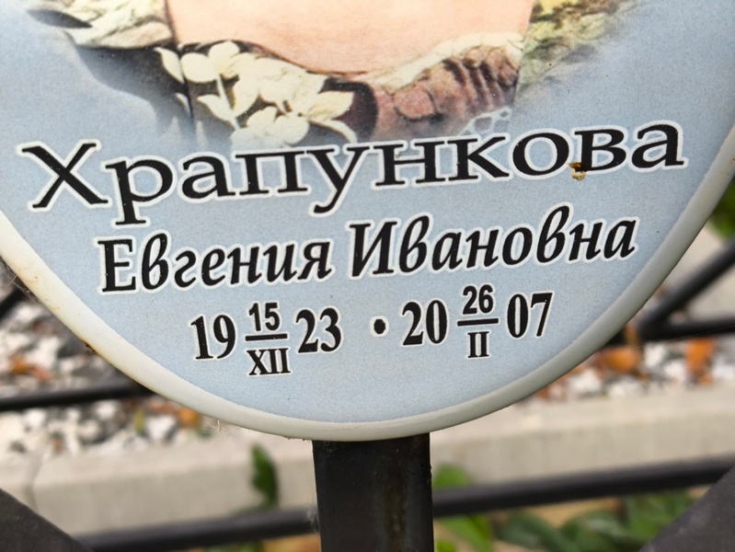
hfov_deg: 38.2
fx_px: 1062
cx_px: 368
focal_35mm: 50
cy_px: 276
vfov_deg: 29.1
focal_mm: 4.71
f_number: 1.7
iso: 100
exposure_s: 1/120
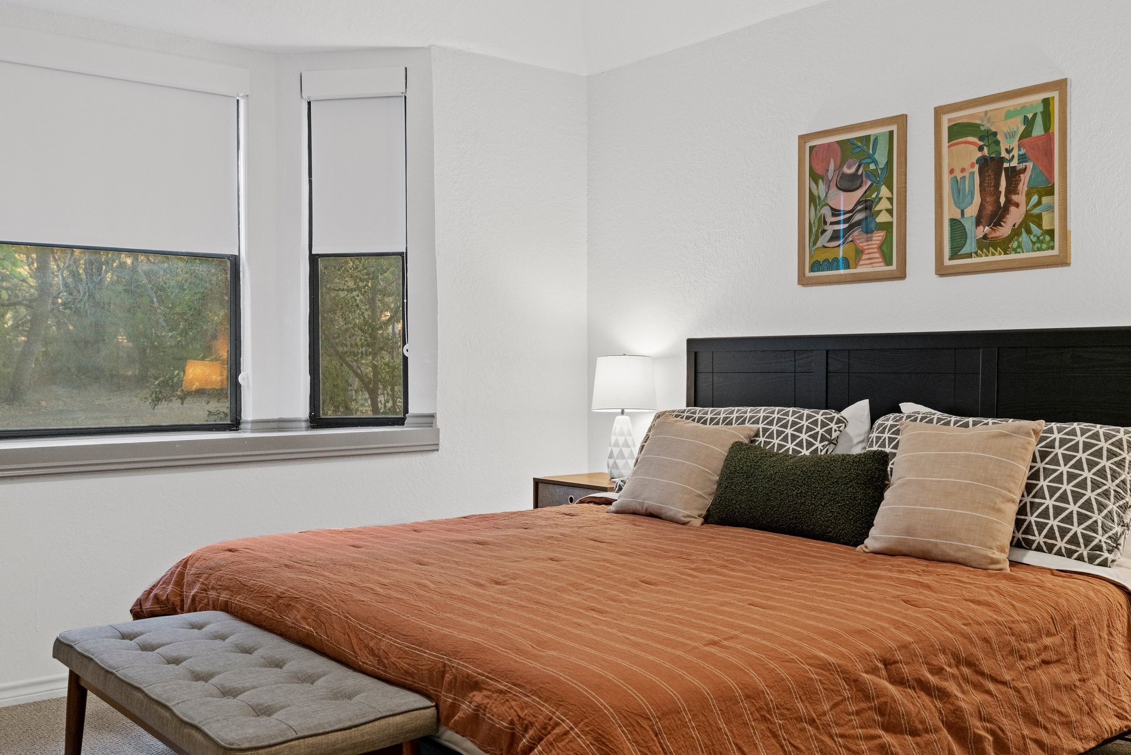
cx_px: 566
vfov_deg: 37.9
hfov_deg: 54.4
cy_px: 378
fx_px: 1100
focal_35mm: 35
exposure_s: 1/13
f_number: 8
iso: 2500
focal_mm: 35
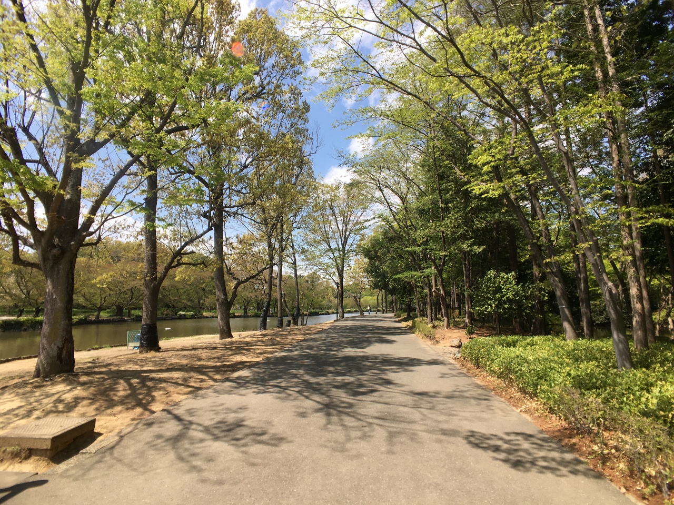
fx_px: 565
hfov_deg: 61.7
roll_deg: -1.0
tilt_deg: +8.8
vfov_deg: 48.2
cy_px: 252
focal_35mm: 29
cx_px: 337
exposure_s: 1/974
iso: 25
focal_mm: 4.15
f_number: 2.2
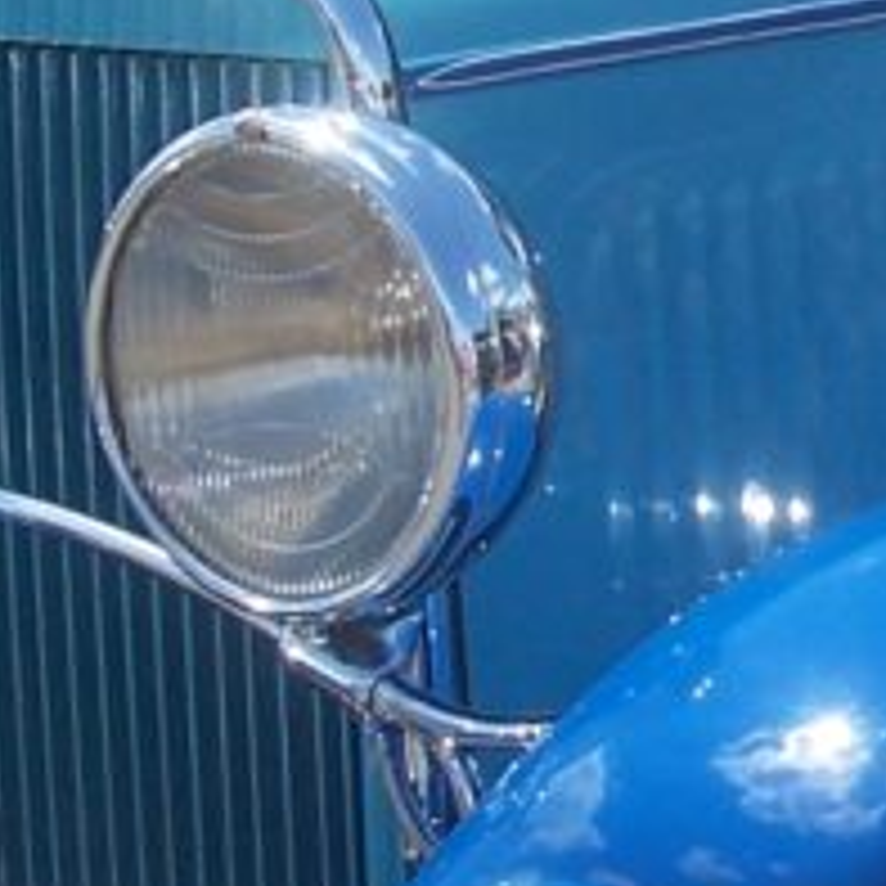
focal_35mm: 156
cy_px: 450
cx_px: 1066
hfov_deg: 11.0
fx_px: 4517
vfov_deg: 11.2
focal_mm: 5.6
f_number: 5.6
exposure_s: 1/350
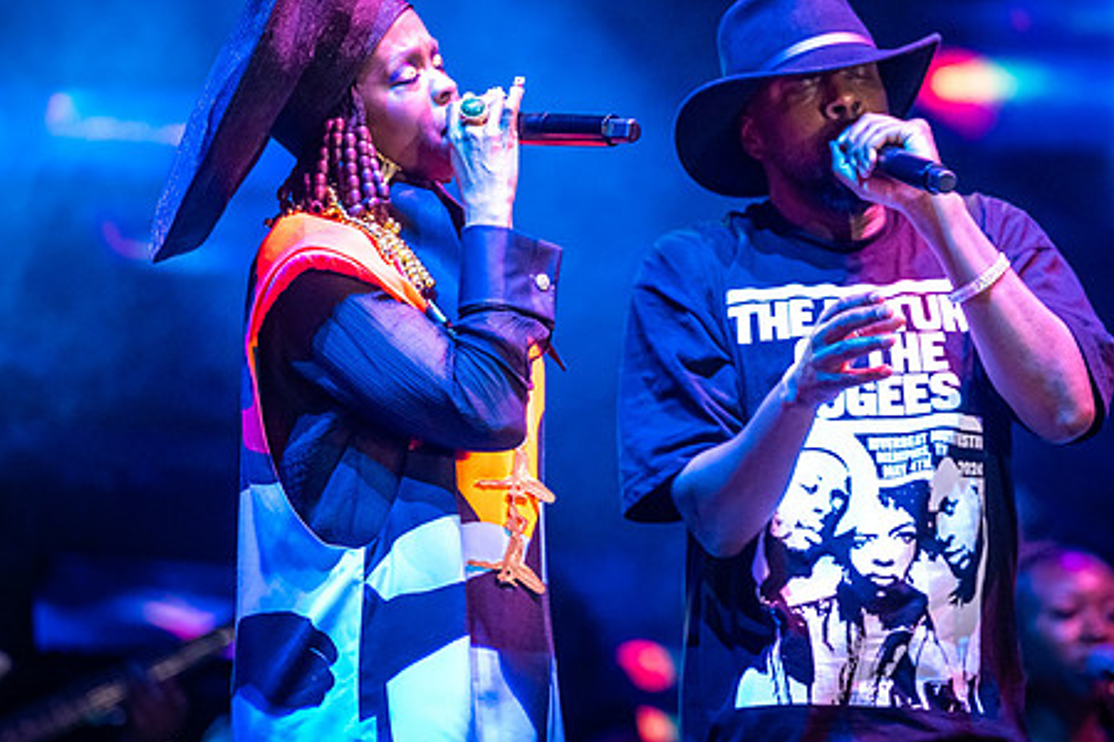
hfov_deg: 5.3
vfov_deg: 3.6
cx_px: 626
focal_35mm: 387
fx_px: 11975
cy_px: 278
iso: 3200
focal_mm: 200
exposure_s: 1/250
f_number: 2.8
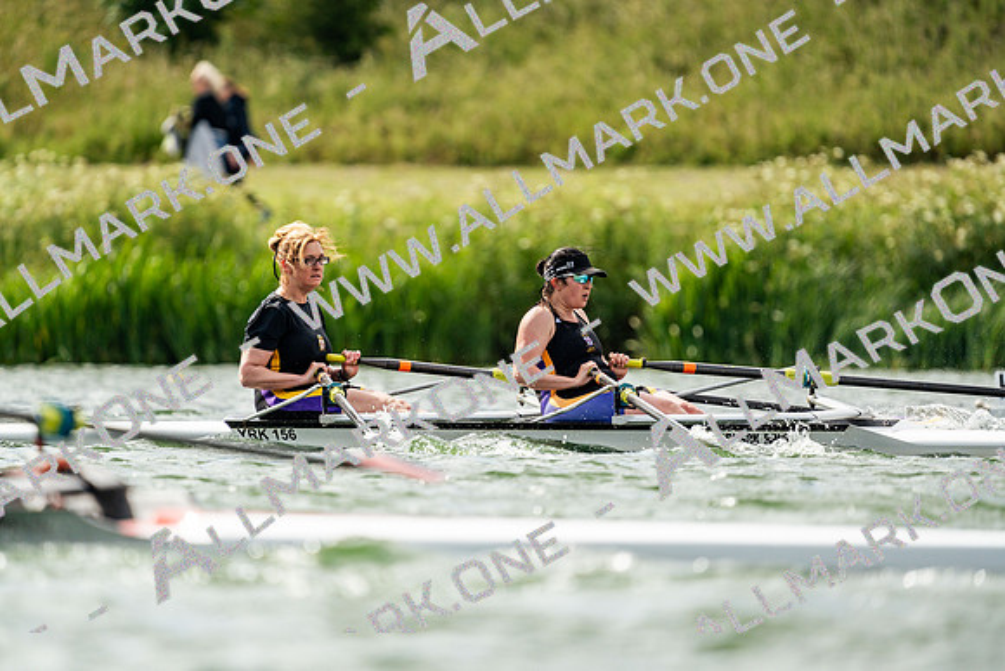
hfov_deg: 3.4
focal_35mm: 600
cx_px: 502
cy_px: 336
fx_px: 16753
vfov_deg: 2.3
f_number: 6.3
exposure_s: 1/2000
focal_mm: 600
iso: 400
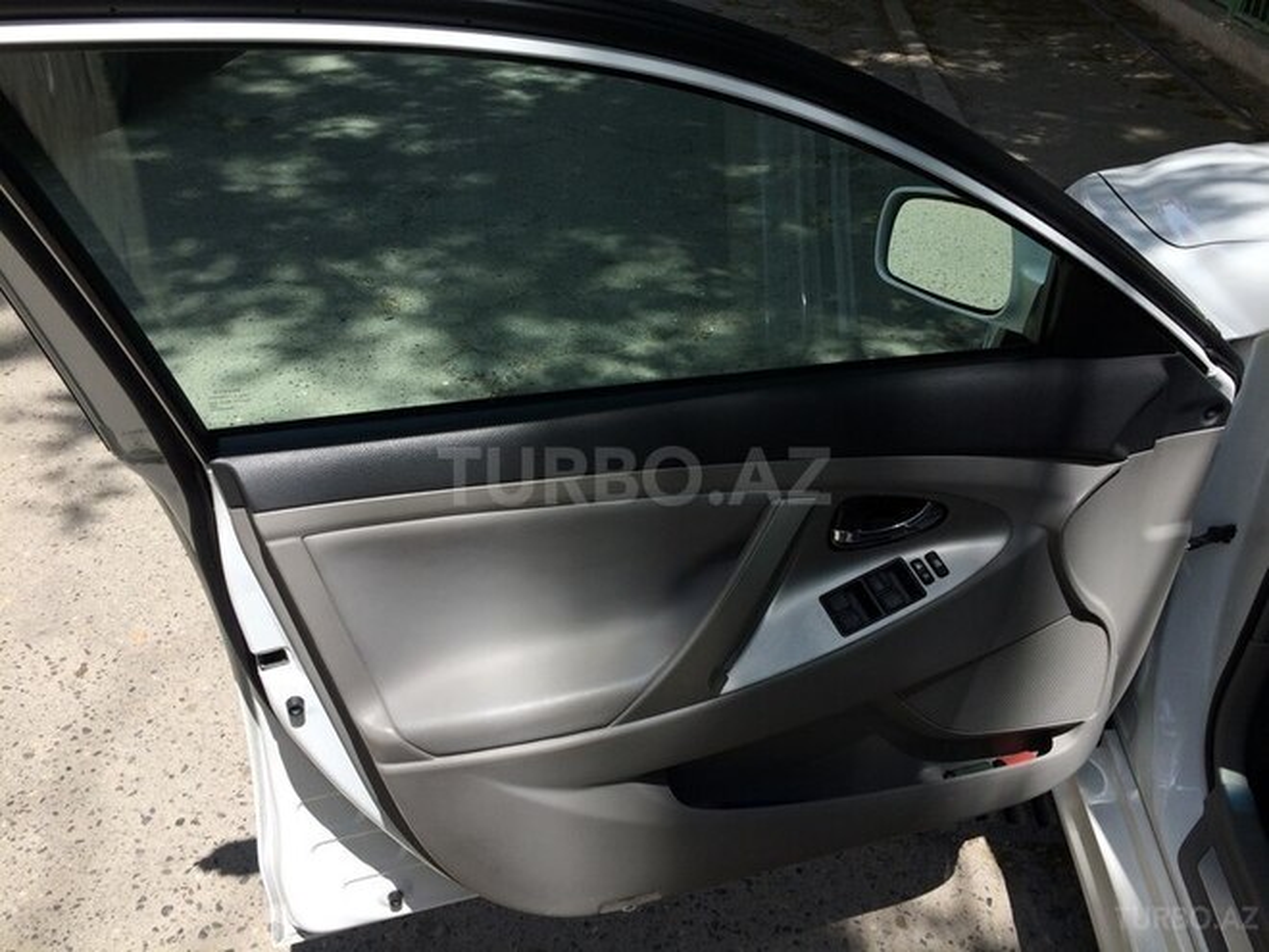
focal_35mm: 29
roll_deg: -1.8
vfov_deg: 48.2
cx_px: 634
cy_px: 476
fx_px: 1063
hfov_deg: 61.7
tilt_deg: -36.3
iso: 32
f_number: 2.2
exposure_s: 1/1244
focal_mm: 4.15
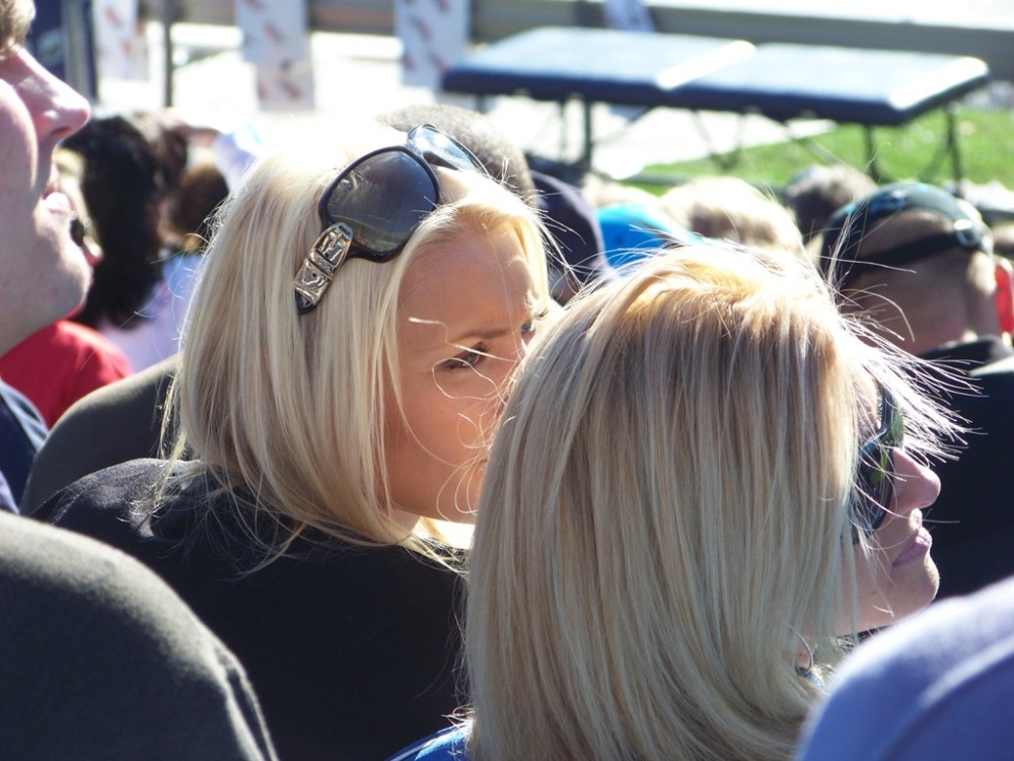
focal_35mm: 234
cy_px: 380
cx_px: 507
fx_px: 6855
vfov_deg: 6.4
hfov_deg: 8.5
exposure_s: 1/250
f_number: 3.6
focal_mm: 37.4
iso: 68
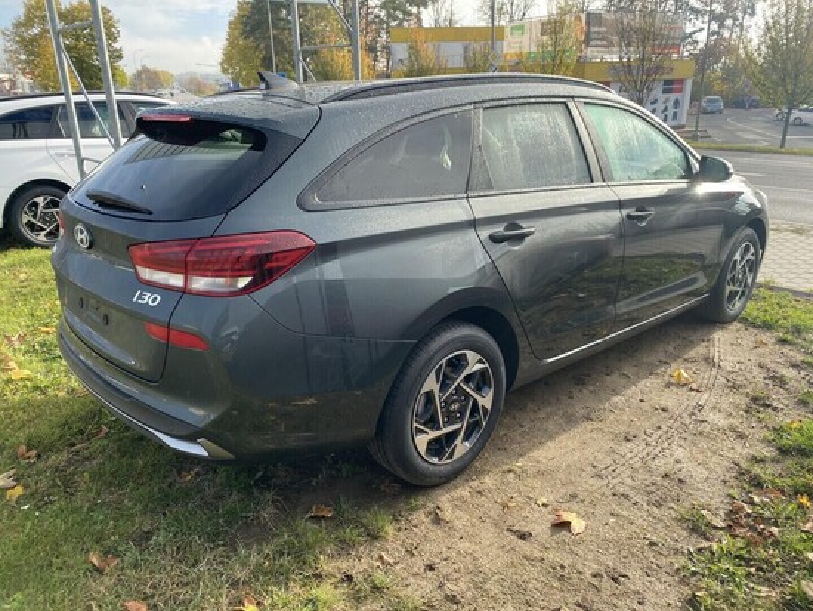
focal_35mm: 26
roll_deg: +1.2
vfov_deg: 53.1
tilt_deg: -20.5
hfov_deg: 67.3
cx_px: 406
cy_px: 306
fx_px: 611
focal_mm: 4.25
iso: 32
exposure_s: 1/742
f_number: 1.8
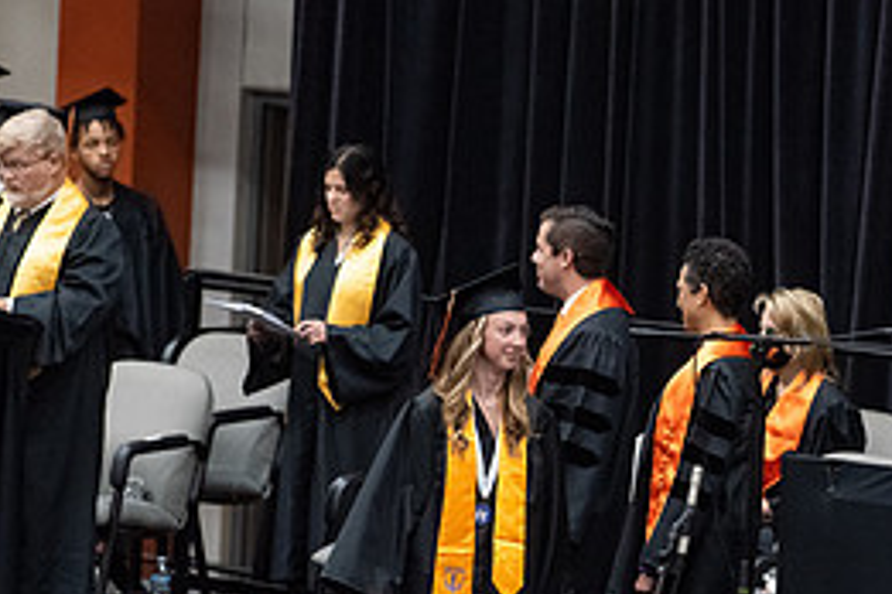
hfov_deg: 4.6
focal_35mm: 445
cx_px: 728
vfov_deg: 3.1
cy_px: 544
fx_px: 11025
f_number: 3.2
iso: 2500
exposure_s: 1/250
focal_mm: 200
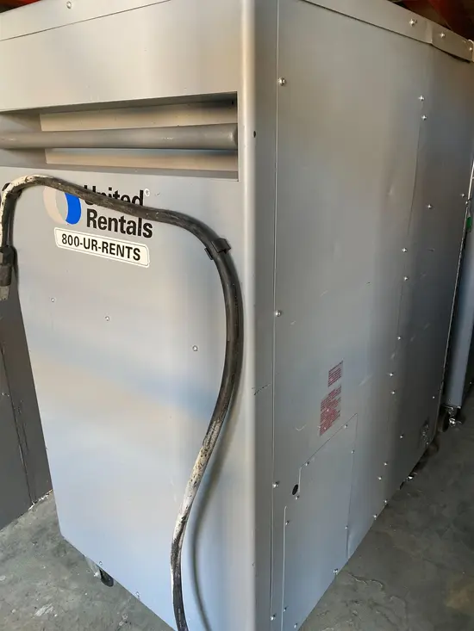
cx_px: 237
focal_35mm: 26
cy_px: 316
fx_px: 475
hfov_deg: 53.1
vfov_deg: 67.3
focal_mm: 4.25
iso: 500
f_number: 1.8
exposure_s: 1/60
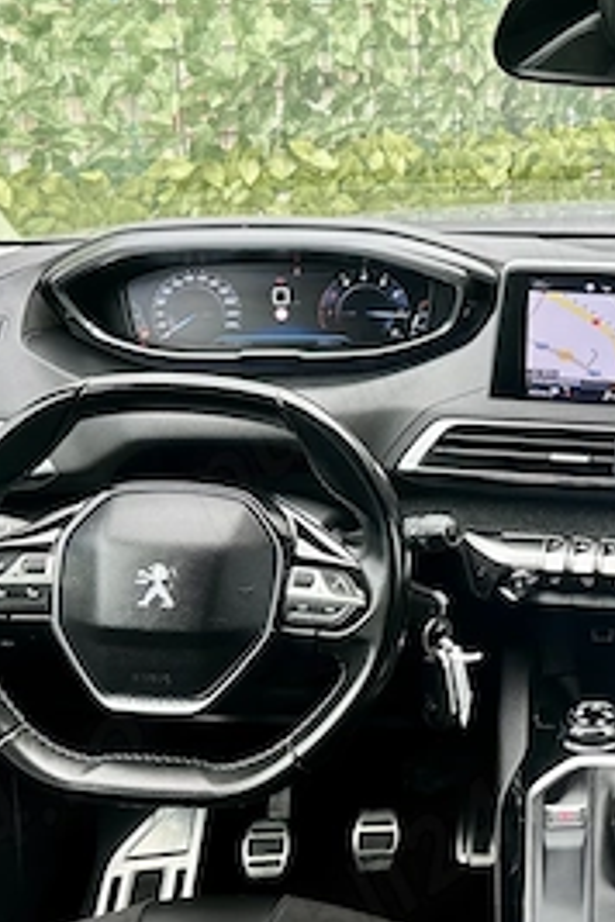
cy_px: 387
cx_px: 650
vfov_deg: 35.6
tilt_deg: -14.9
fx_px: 1435
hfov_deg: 23.0
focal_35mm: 56
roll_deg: -0.5
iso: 64
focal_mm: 6.86
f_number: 1.78
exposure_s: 1/192
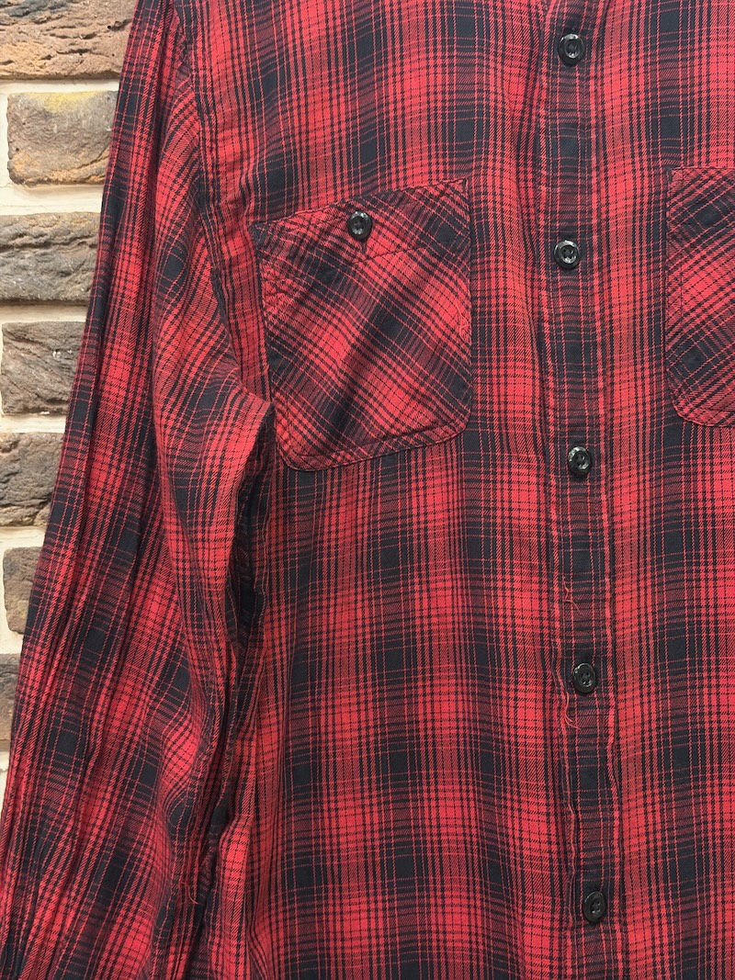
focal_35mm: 48
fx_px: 1359
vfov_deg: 39.7
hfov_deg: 30.3
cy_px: 490
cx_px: 368
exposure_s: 1/20
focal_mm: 6.76
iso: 640
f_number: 1.78
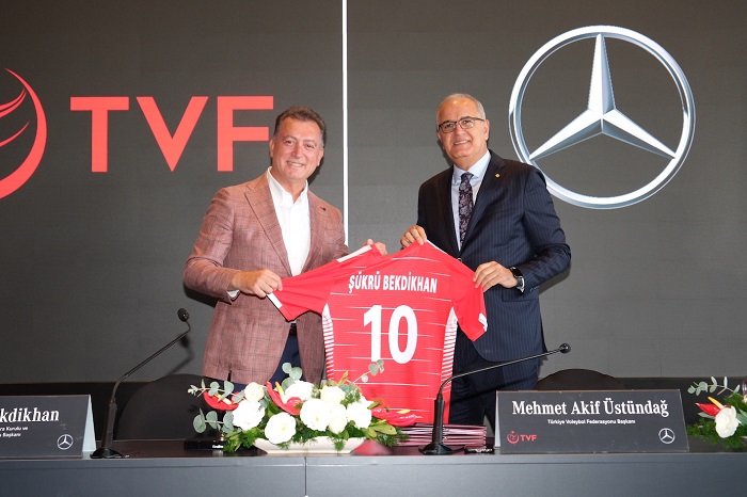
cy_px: 248
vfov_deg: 25.5
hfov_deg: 37.5
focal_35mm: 53
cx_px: 374
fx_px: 1099
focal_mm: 35.3
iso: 1250
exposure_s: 1/125
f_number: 4
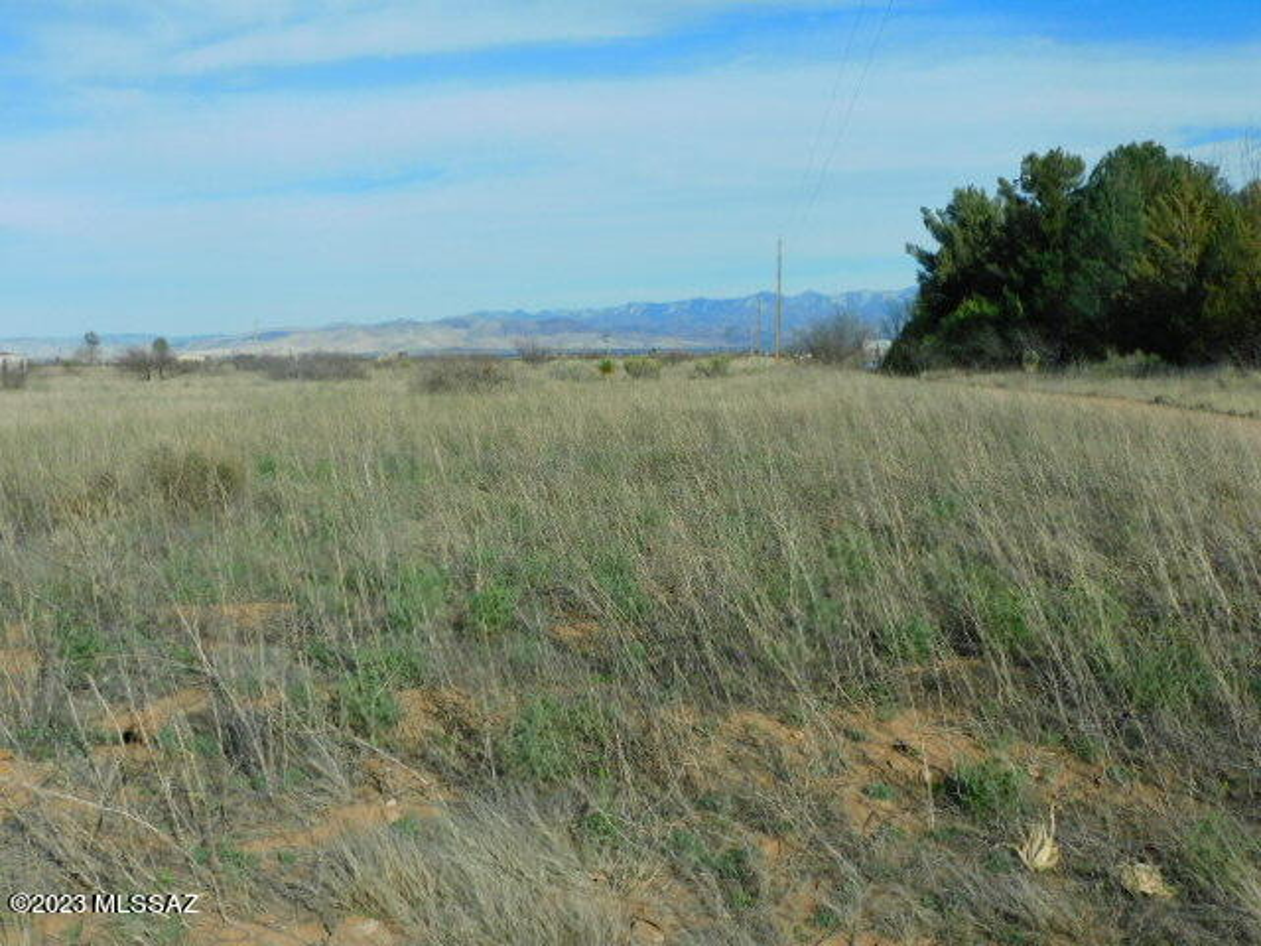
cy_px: 473
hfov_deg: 42.1
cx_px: 630
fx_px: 1639
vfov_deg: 32.2
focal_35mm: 45
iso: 125
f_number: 4
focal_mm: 8.1
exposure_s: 1/1600
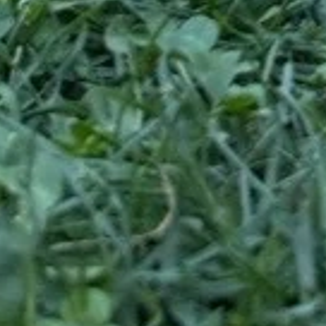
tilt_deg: -13.7
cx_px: -156
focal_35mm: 208
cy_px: -1033
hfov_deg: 8.2
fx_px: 2216
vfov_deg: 6.5
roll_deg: -2.5
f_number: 1.78
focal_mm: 6.76
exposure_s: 1/428
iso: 100
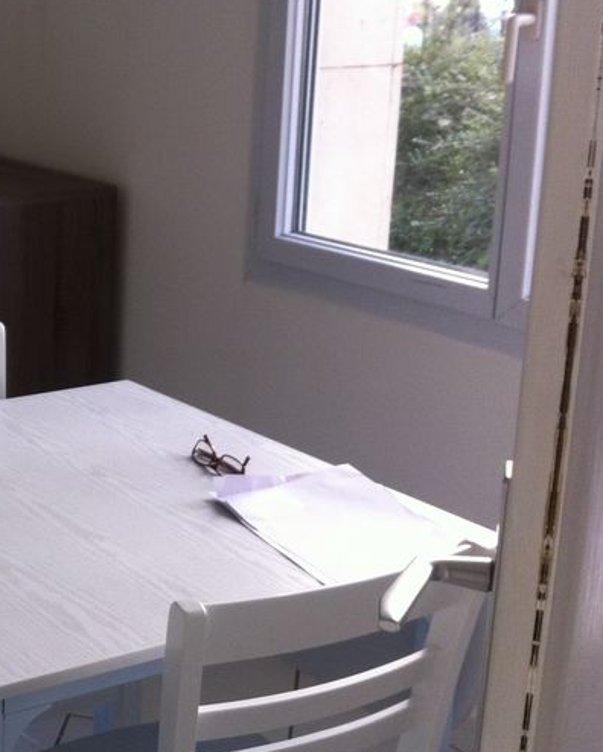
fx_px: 1537
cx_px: -157
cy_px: 281
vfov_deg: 27.4
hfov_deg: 20.5
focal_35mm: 69
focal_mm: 3.85
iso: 100
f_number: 2.8
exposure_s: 1/60
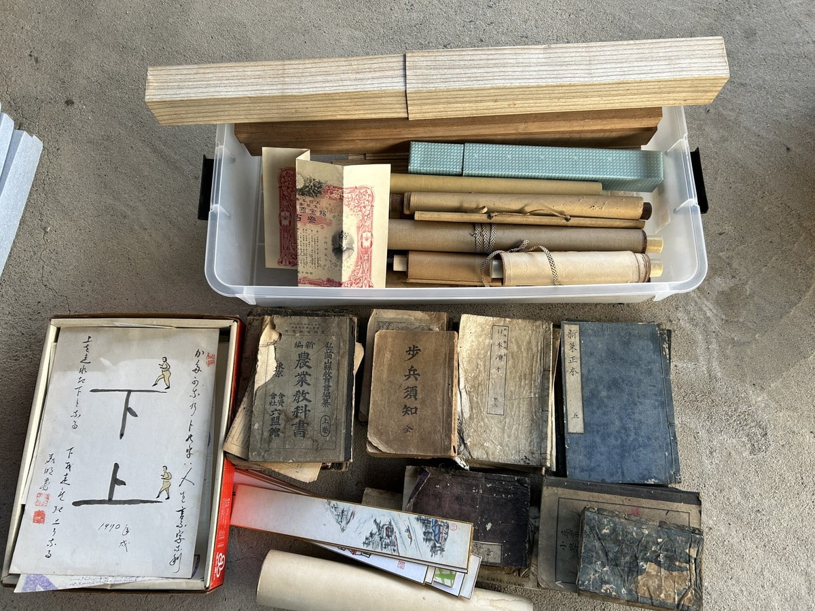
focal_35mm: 26
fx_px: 612
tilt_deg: -73.6
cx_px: 408
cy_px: 306
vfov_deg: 53.1
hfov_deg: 67.3
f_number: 1.5
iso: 40
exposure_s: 1/121
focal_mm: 5.7
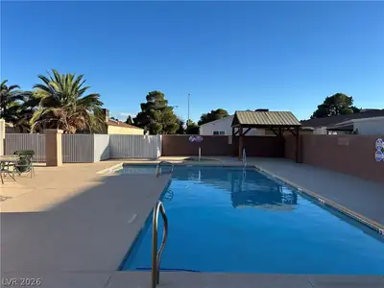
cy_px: 144
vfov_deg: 53.1
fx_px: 288
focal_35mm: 26
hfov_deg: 67.3
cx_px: 192
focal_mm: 5.7
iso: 50
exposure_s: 1/2571
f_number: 1.5
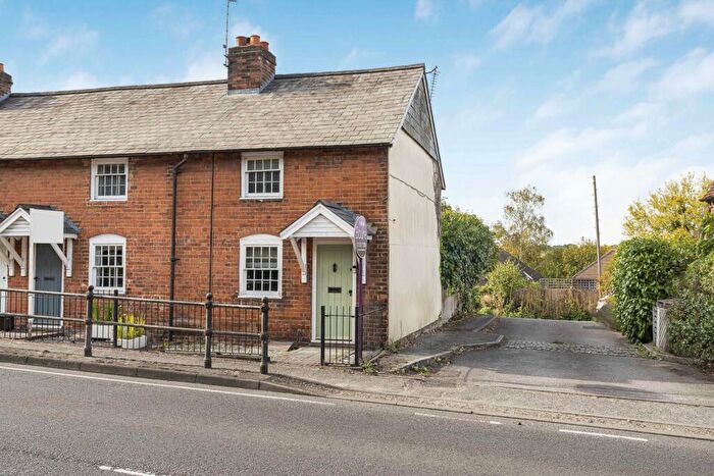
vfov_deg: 42.3
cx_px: 357
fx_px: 615
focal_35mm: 31
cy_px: 238
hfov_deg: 60.3
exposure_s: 1/320
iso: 640
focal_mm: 31
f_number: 8
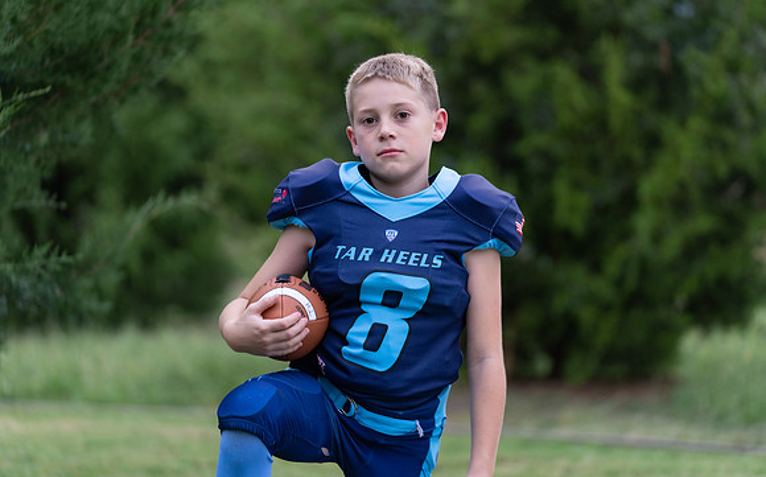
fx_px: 3319
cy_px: 208
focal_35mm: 159
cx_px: 404
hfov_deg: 13.2
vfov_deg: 8.2
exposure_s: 1/320
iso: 640
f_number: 2.8
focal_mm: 148
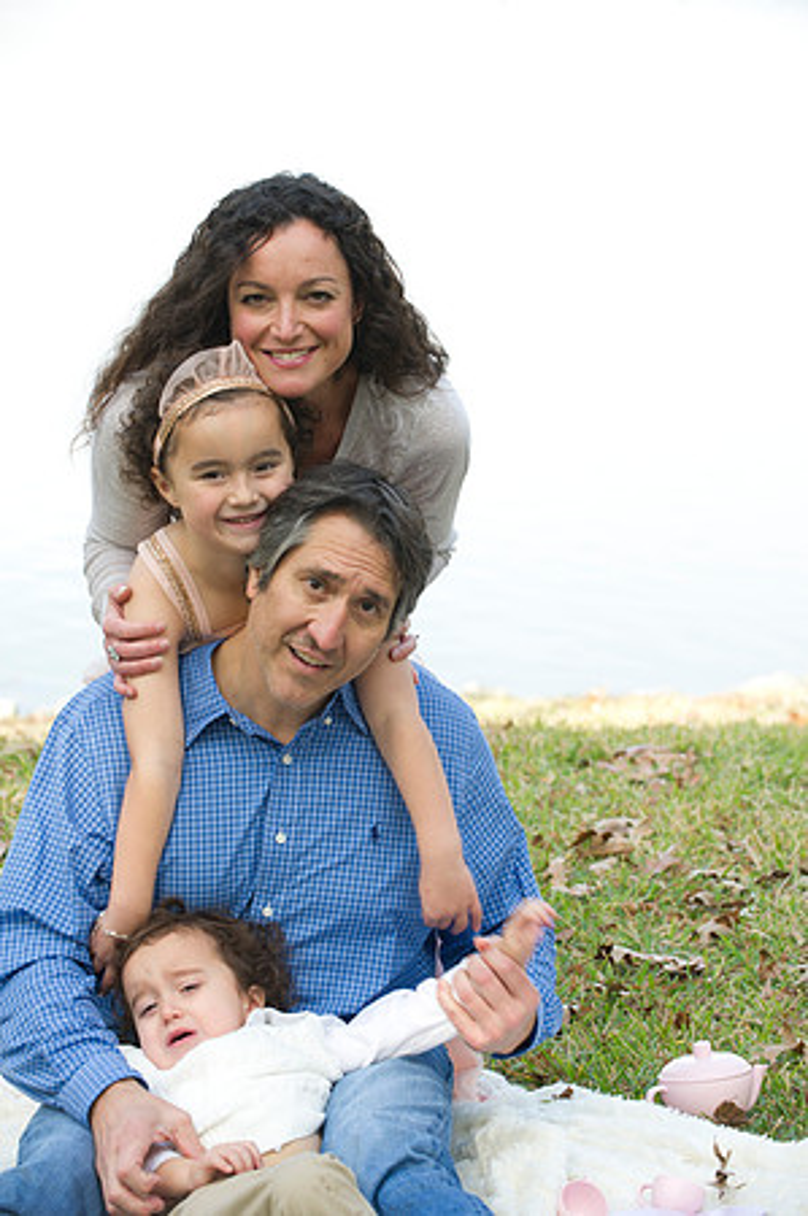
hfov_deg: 13.0
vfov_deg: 19.5
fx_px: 3543
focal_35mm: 105
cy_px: 608
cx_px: 404
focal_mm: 105
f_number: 5.6
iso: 200
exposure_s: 1/125
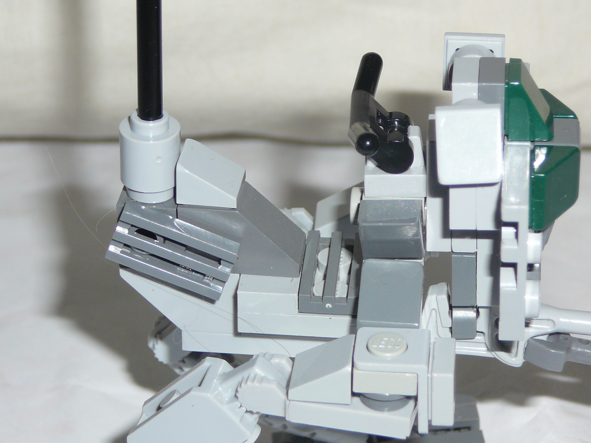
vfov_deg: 12.5
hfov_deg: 16.6
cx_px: 296
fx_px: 2032
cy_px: 222
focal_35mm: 119
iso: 80
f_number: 3.9
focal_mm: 14.1
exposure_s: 1/30
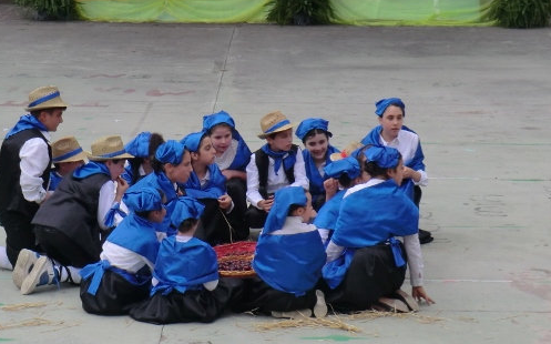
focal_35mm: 168
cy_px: 131
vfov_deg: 7.8
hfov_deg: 12.5
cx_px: 224
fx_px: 2521
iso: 160
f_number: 5.2
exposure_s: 1/60
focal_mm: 22
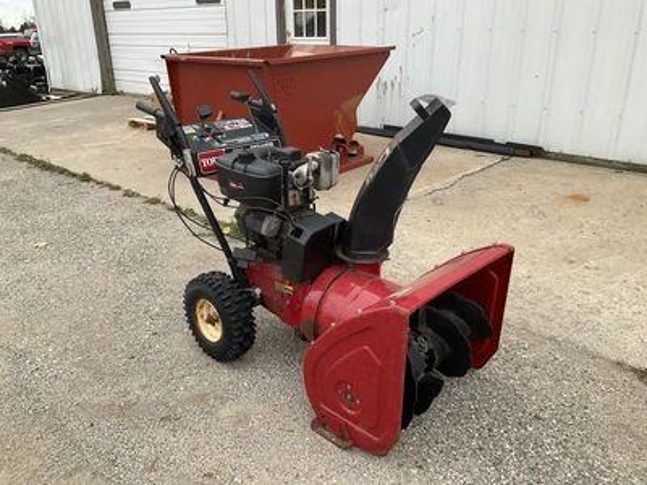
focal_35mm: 29
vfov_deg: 48.2
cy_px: 242
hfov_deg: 61.7
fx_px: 542
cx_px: 324
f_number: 1.8
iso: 50
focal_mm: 3
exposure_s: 1/122
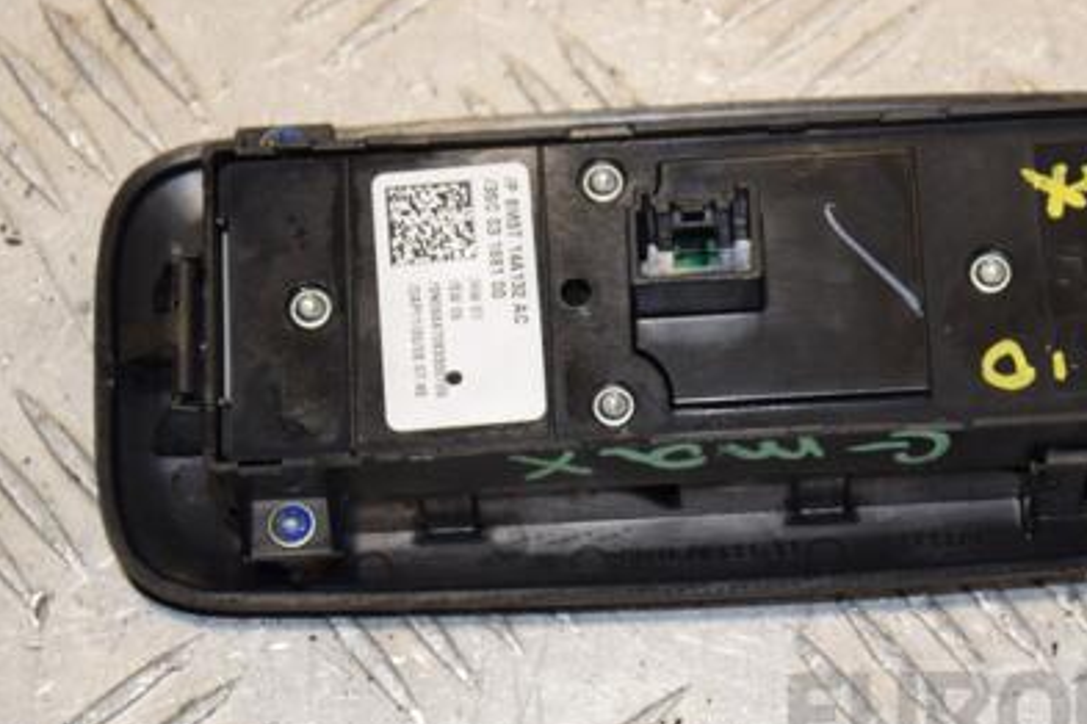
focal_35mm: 151
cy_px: 345
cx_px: 736
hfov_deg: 13.6
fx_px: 4559
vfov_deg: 9.1
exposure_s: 1/125
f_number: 5.6
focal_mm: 66
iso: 320
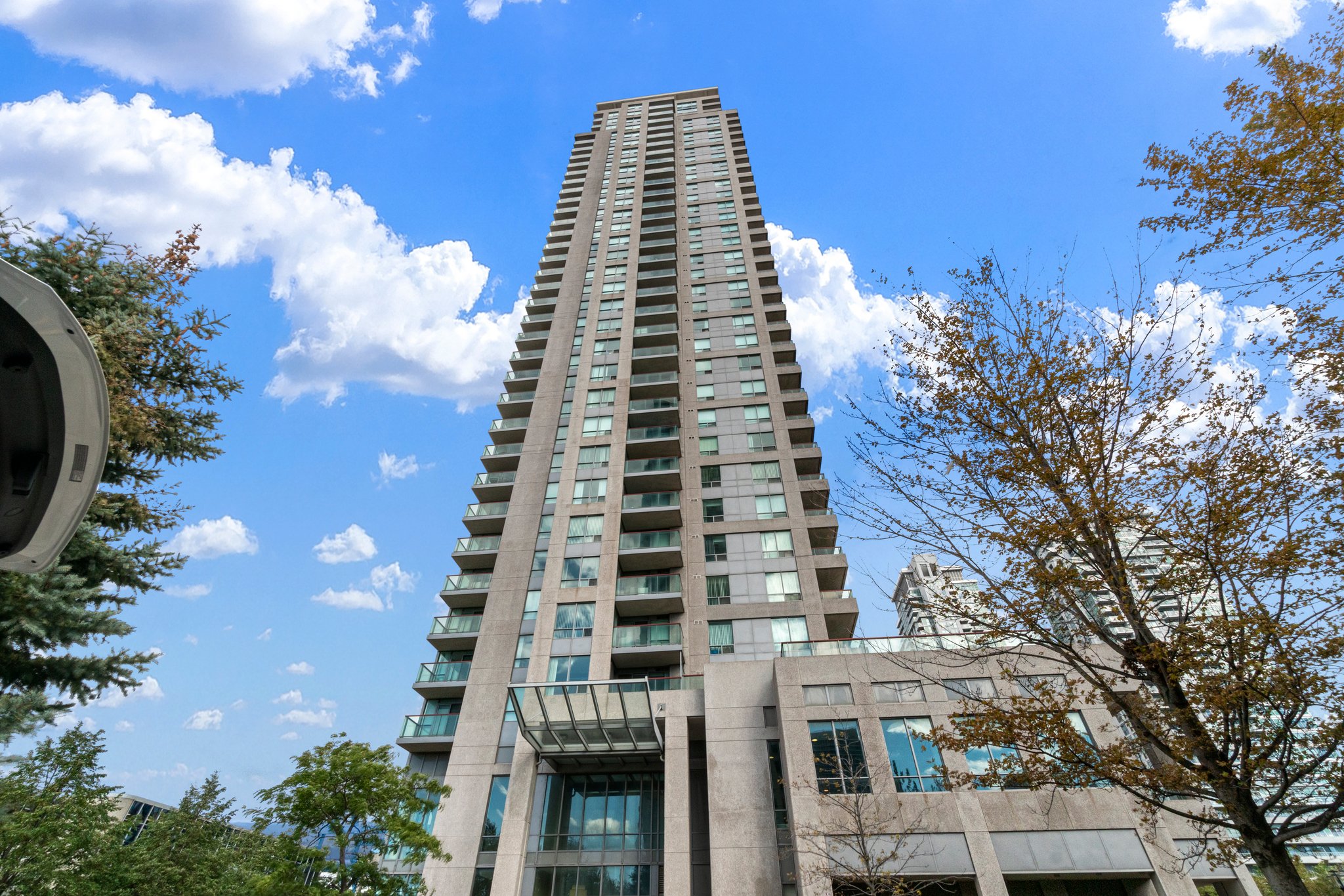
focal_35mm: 15
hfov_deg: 100.4
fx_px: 560
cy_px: 448
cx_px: 672
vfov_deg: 77.3
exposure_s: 1/200
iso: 640
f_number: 14
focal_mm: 10
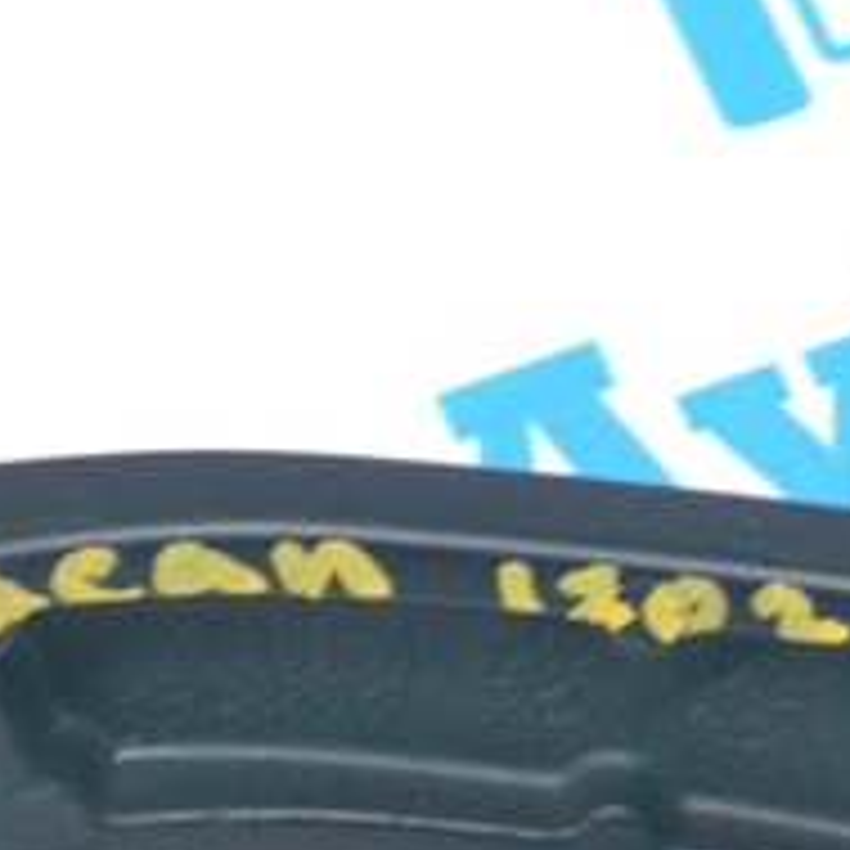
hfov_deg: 8.4
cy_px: 468
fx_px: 5751
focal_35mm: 207
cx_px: 805
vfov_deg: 8.5
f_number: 10
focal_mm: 48
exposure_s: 1/160
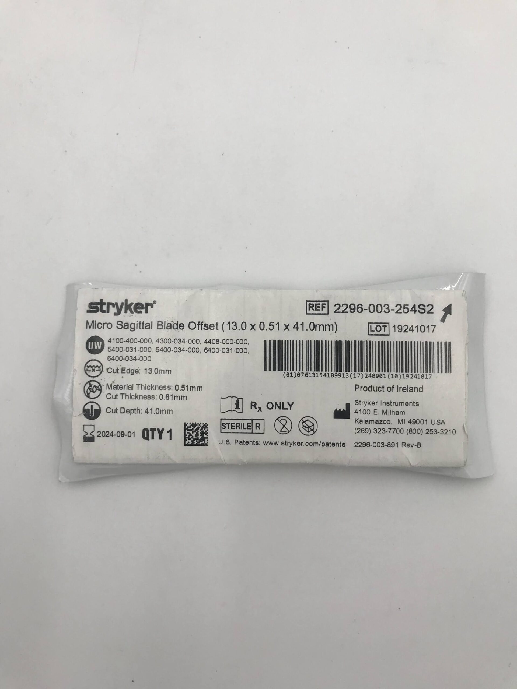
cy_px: 344
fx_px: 558
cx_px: 258
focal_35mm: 28
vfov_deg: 63.4
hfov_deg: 49.7
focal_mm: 3.99
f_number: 1.8
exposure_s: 1/273
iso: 20
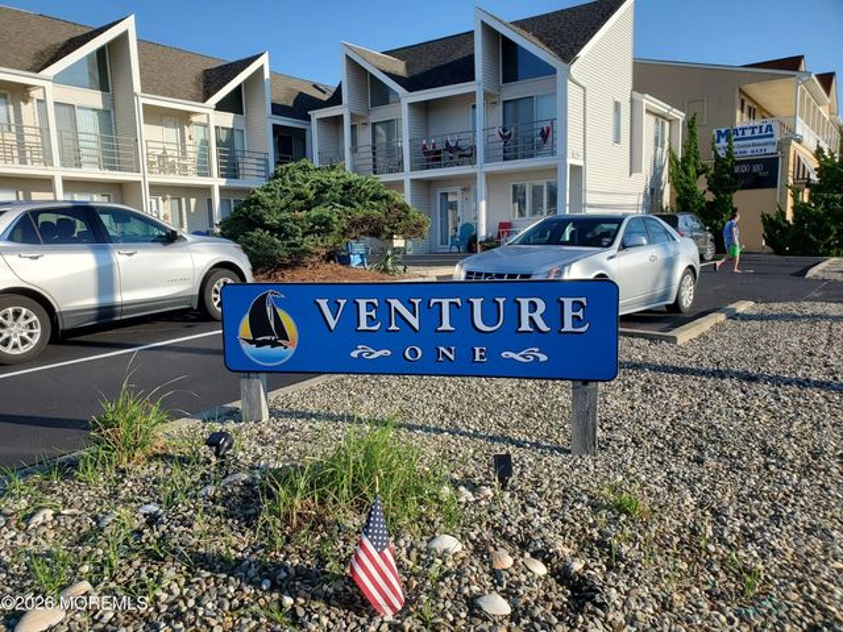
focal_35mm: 26
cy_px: 316
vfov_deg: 53.1
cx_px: 422
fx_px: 633
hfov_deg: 67.3
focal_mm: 4.3
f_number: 2.4
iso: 50
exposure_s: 1/1648
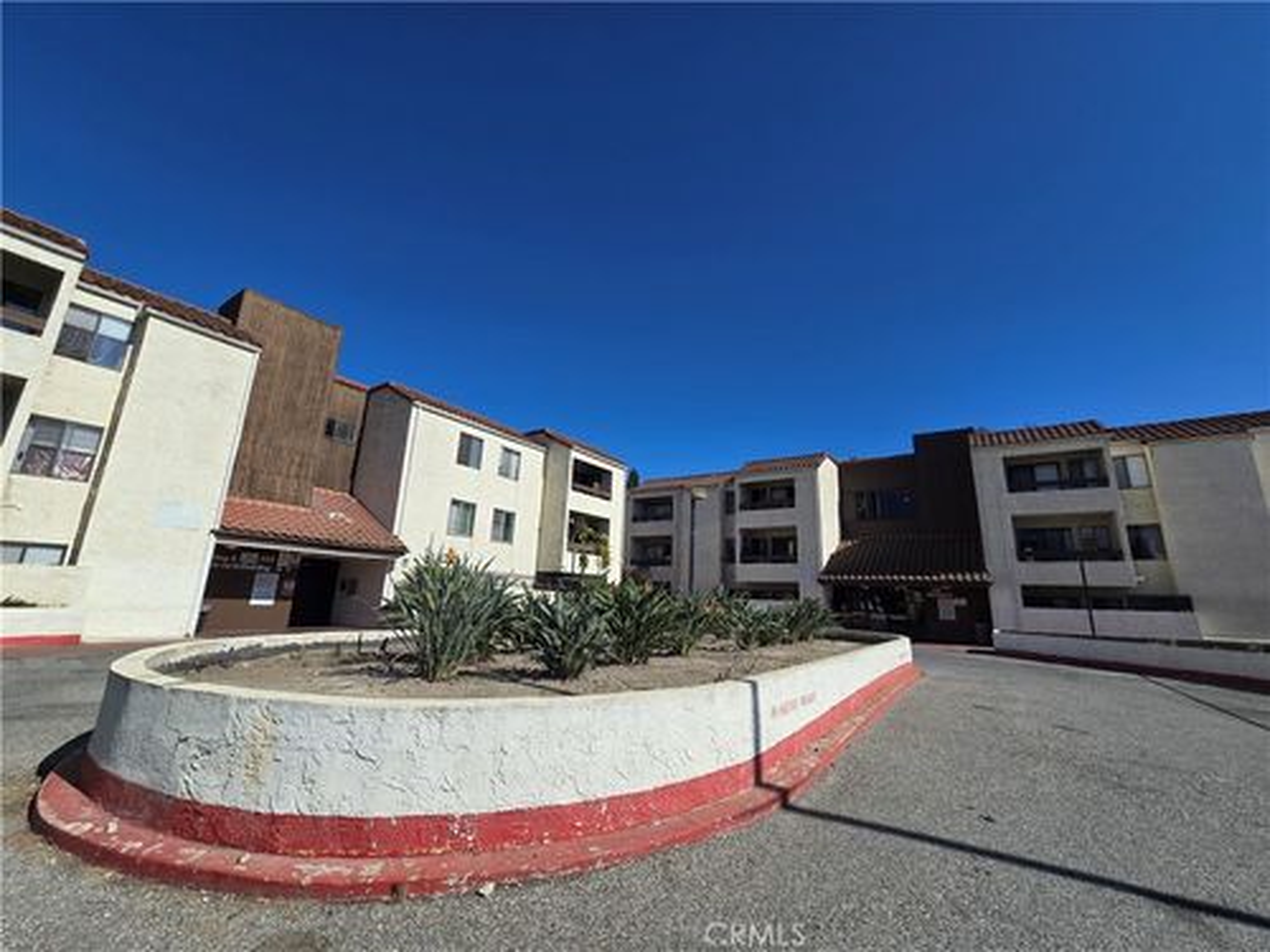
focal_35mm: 13
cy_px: 476
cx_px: 635
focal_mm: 2.2
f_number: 2.2
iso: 50
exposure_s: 1/4165
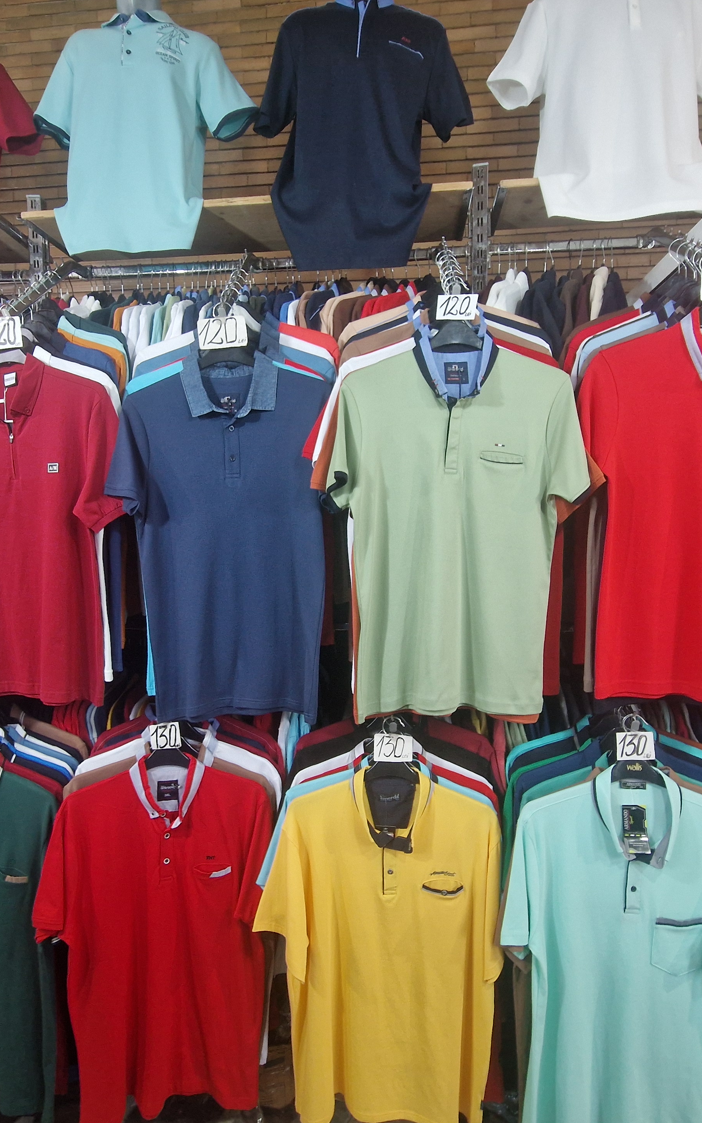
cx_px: 338
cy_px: 566
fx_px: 582
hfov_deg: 62.2
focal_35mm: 19
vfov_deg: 88.0
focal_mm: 2.2
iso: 320
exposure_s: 1/50
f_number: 2.2
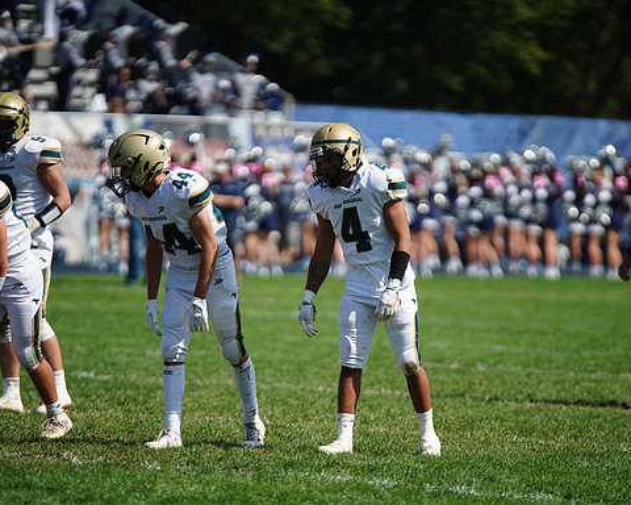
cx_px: 343
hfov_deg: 5.7
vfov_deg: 4.6
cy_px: 252
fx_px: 6350
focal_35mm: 340
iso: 400
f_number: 2.8
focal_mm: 300
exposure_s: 1/6400
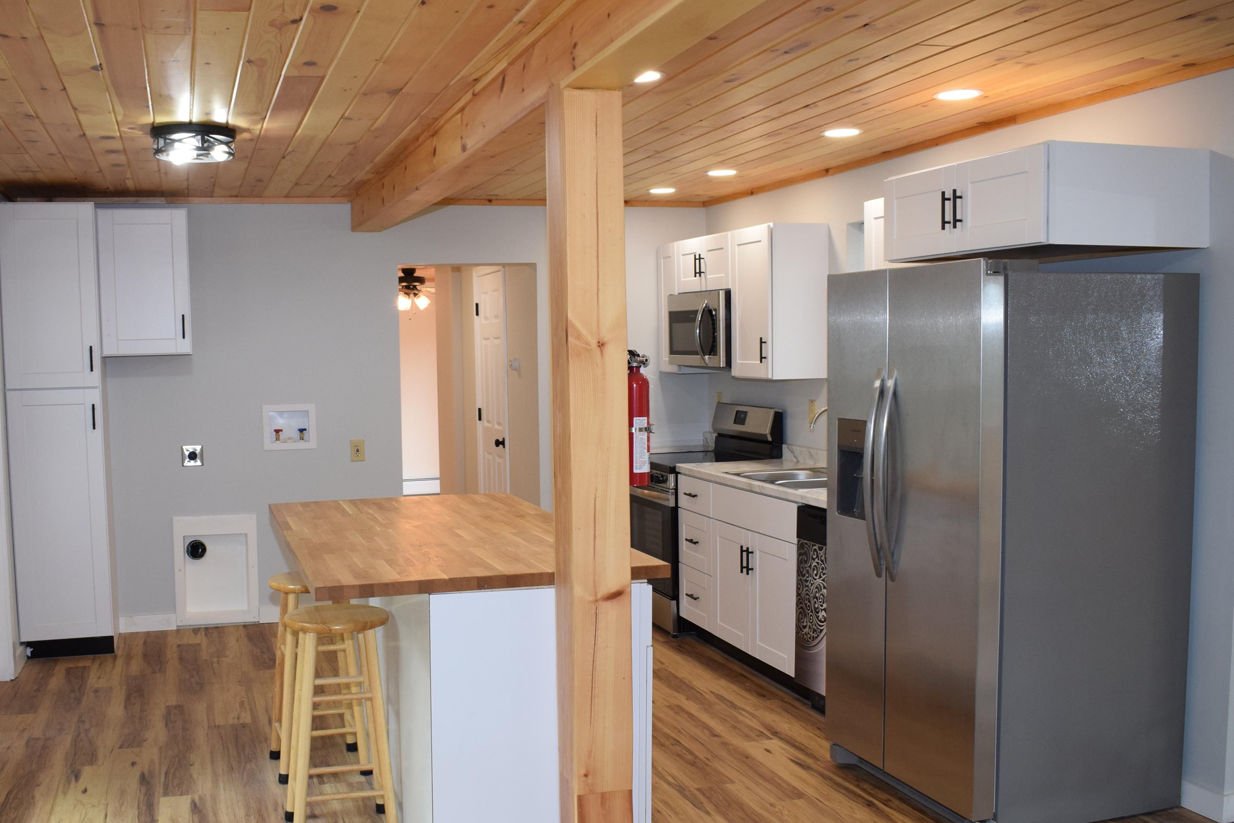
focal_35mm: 35
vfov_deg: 37.8
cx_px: 550
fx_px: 1200
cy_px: 477
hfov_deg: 54.3
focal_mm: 18
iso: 800
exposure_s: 1/125
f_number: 5.6
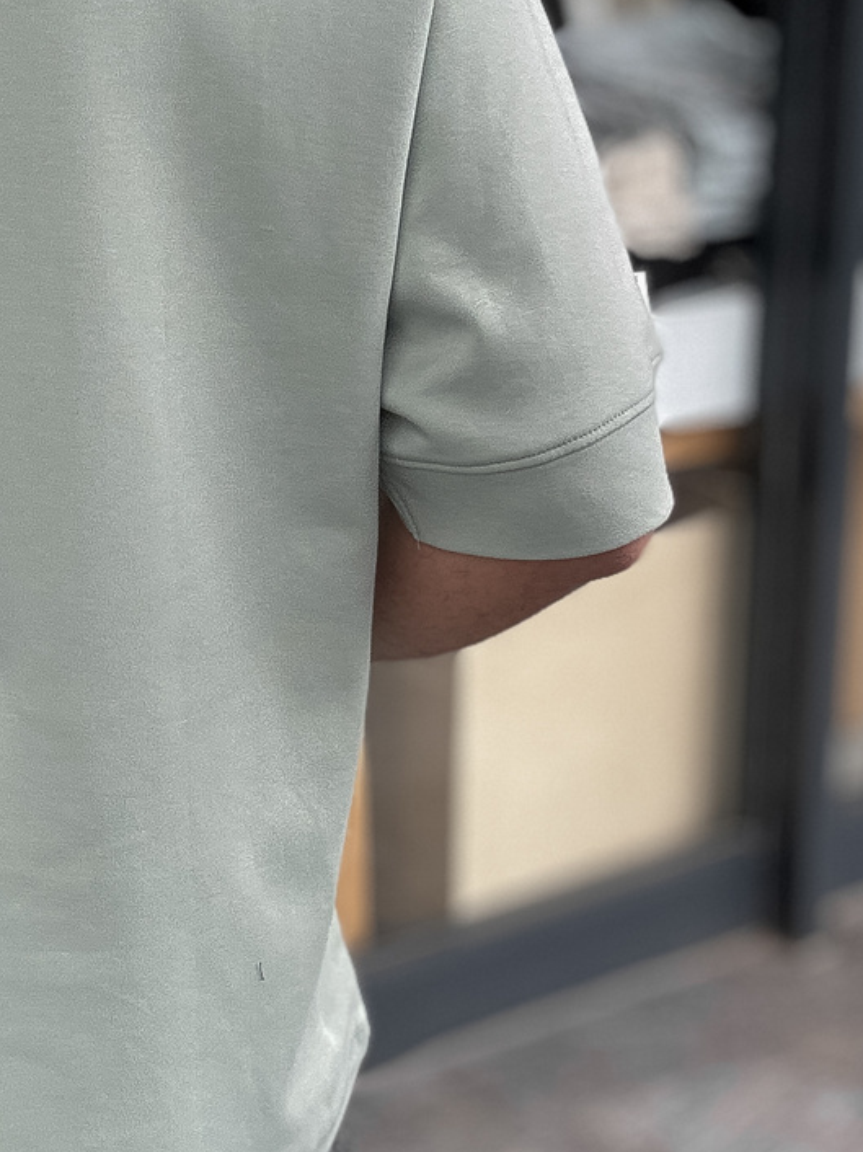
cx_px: -52
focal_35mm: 68
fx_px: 2262
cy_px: 485
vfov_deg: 28.5
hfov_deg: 20.7
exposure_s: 1/200
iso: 25
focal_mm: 2.69
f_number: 1.9
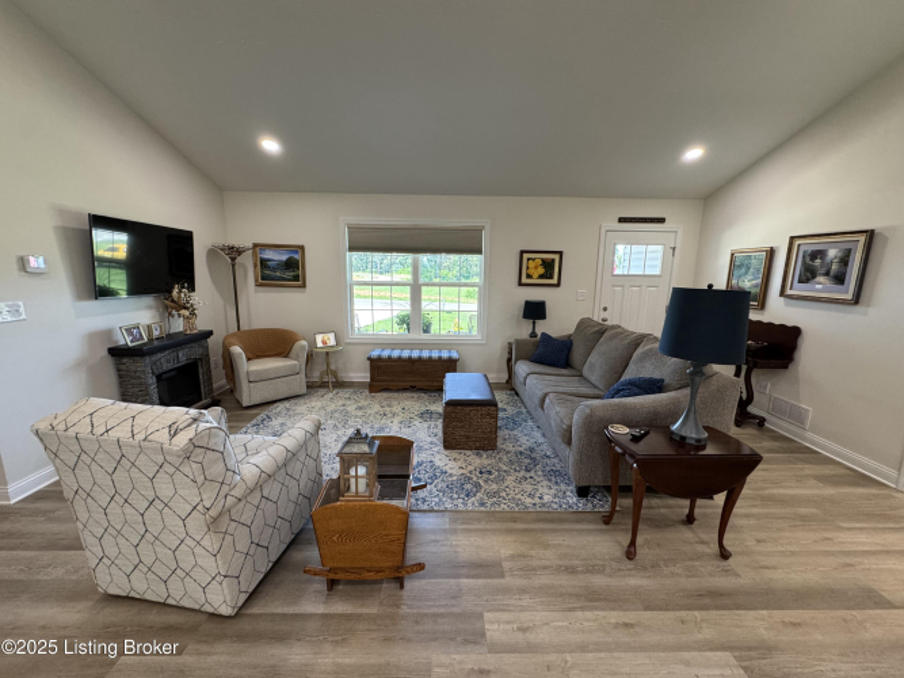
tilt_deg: -11.2
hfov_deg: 102.1
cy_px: 339
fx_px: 366
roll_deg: -1.3
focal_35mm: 14
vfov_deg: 85.7
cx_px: 452
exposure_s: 1/120
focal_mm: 2.22
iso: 250
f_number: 2.2
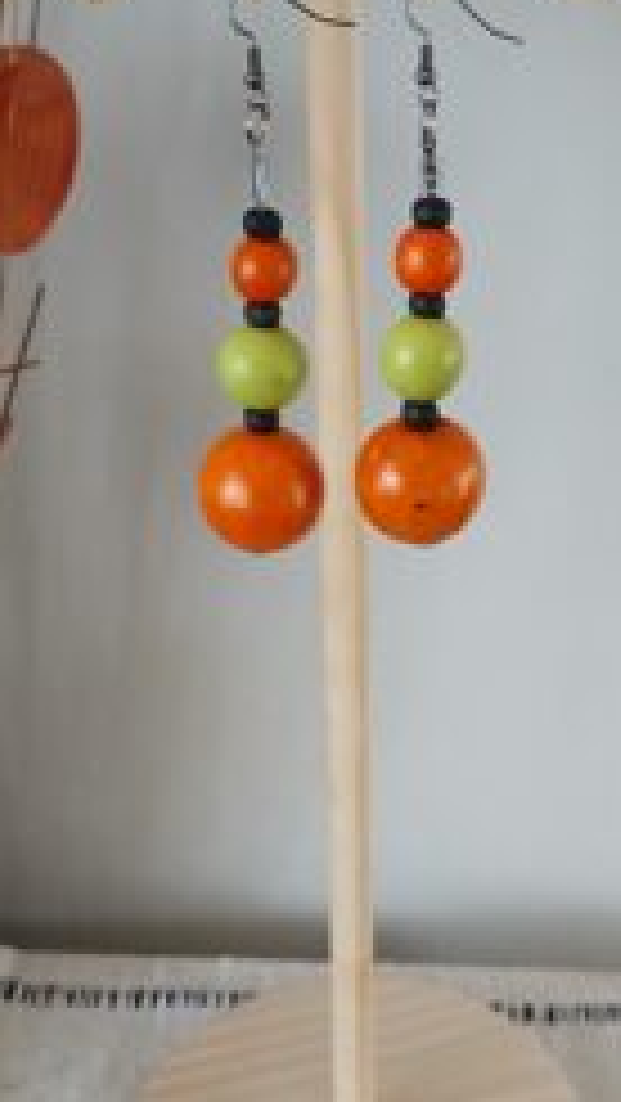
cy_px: 580
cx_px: 378
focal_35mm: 48
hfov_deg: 24.9
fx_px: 1404
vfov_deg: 42.9
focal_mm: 3.98
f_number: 1.8
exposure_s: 1/20
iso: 500
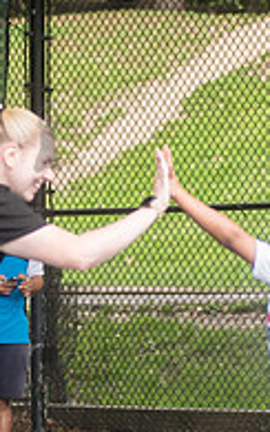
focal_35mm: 315
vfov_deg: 6.7
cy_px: 310
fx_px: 3706
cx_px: 66
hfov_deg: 4.2
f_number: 3.5
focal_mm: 80
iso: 500
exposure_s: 1/1000
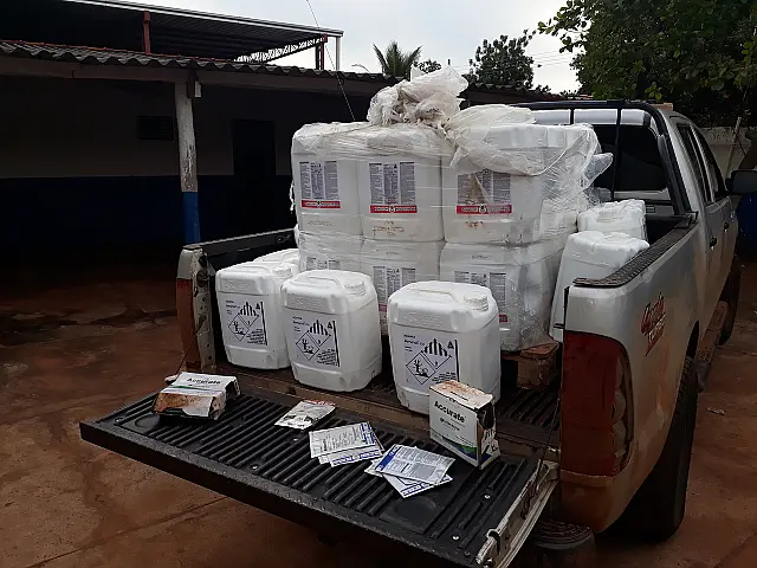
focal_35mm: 27
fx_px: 590
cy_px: 284
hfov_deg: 65.3
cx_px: 378
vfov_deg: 51.4
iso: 40
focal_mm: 3.6
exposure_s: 1/440
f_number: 1.9
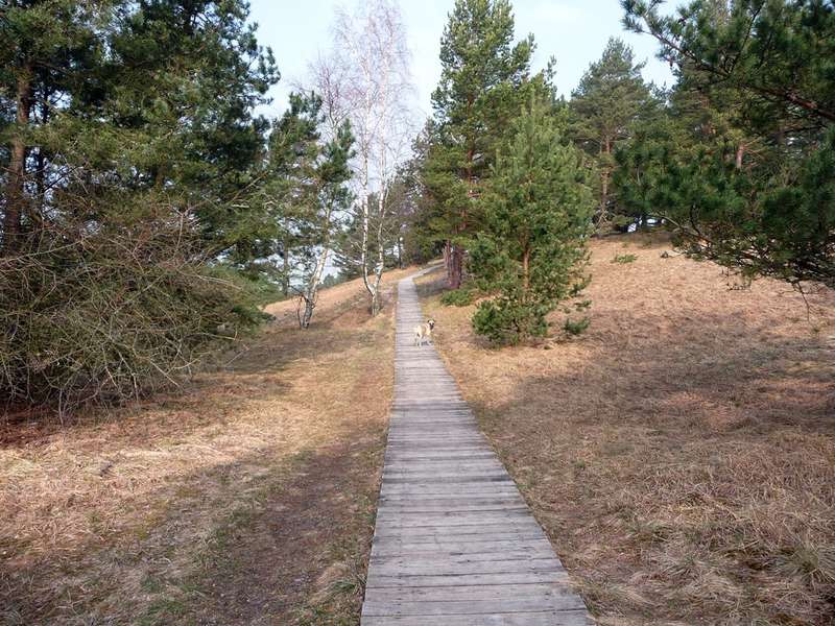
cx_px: 418
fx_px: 675
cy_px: 313
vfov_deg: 49.7
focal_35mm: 28
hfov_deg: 63.4
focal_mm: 4.7
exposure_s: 1/400
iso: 100
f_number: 3.3
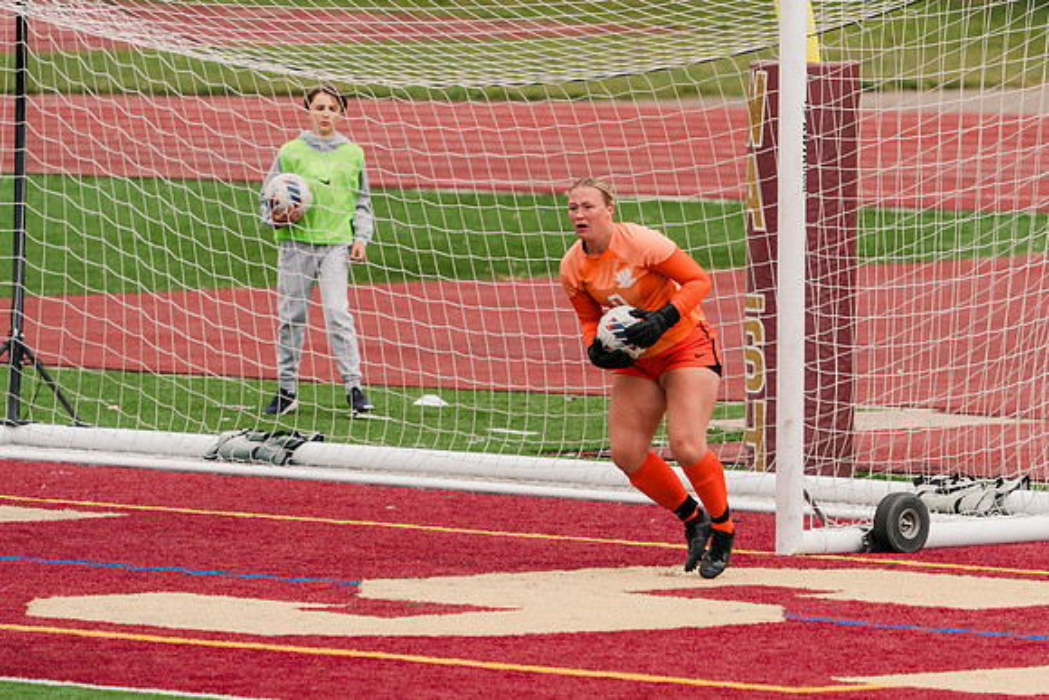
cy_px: 350
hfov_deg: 3.6
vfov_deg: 2.4
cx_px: 625
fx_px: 16757
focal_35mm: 575
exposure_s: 1/1600
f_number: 6.3
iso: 500
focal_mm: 459
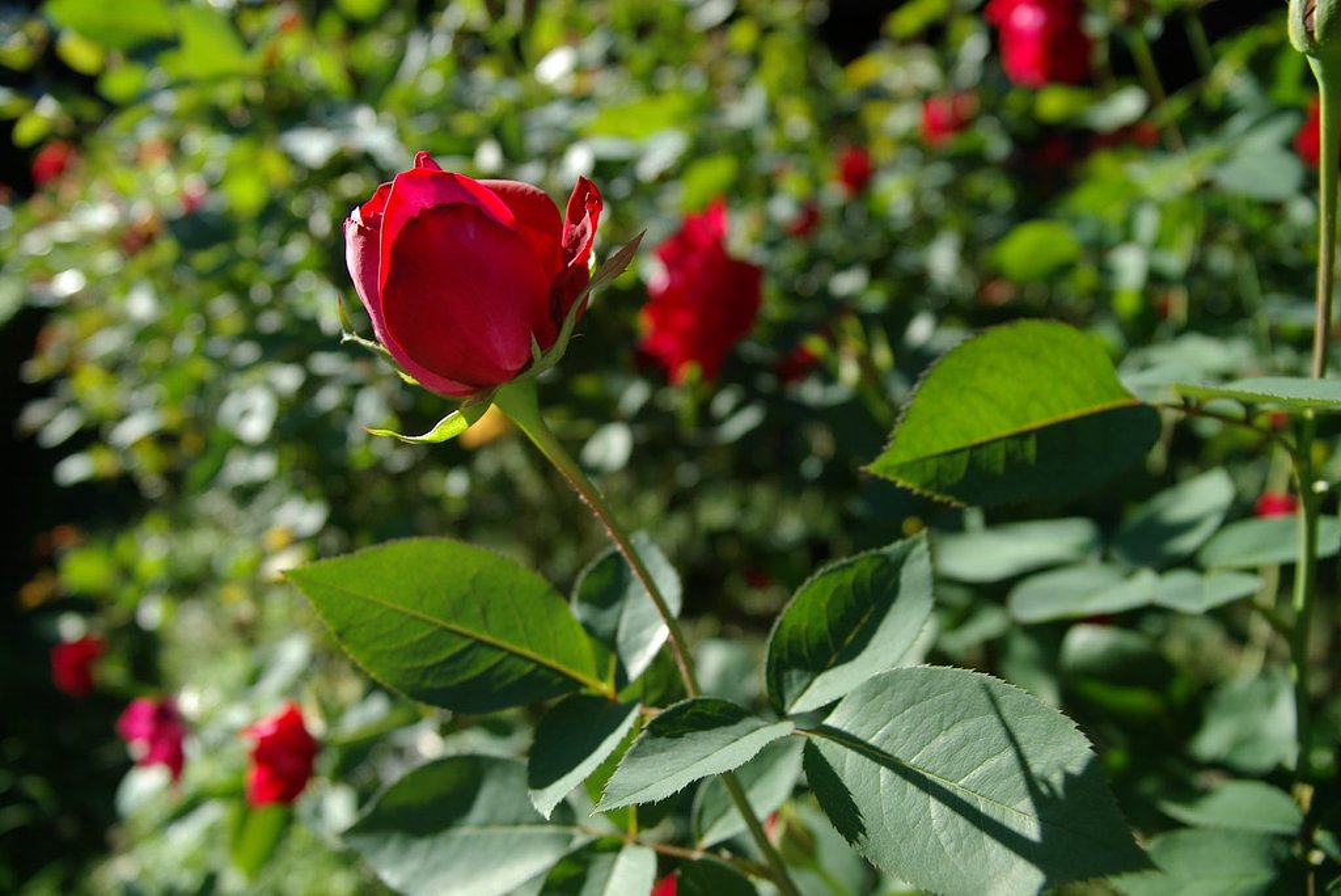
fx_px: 1062
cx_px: 670
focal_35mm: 28
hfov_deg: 64.5
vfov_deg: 45.7
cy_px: 448
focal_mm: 19
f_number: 4
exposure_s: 1/800
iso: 200
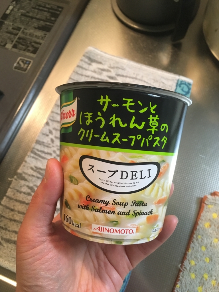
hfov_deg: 48.2
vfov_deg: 61.7
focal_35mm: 29
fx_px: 245
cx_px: 110
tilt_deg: -69.1
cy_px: 146
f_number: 2.2
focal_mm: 4.15
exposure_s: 1/33
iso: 200
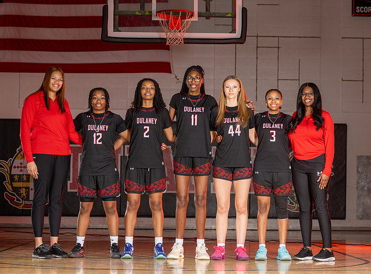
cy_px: 152
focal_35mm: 110
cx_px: 220
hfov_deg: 18.0
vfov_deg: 13.3
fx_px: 1171
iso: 80
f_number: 6.3
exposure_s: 1/160
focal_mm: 81
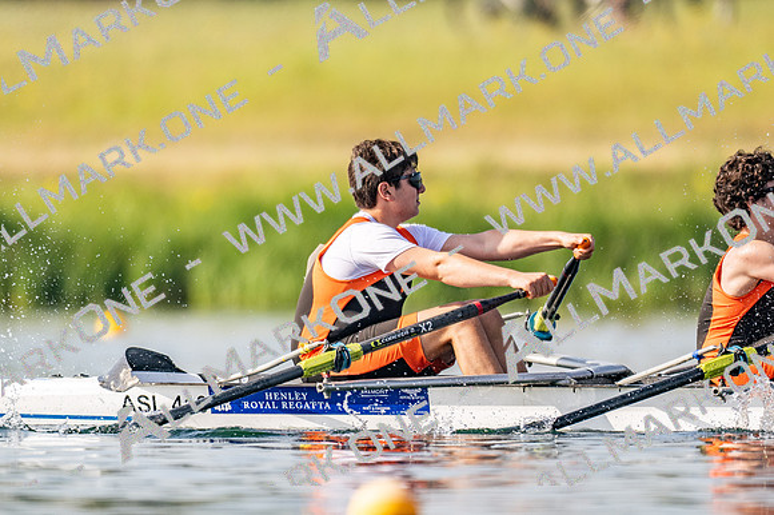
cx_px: 387
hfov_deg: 2.3
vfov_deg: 1.5
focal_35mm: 900
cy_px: 258
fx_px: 19338
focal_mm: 600
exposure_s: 1/2500
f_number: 4
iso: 180
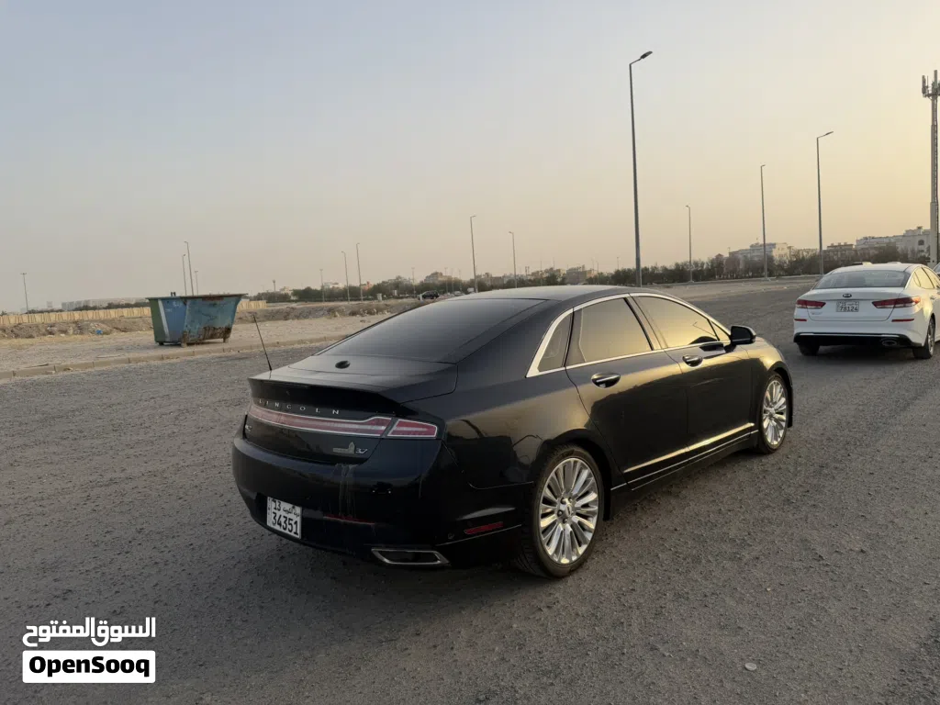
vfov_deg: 56.8
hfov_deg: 71.6
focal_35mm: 24
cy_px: 352
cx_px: 470
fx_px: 652
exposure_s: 1/1437
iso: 80
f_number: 1.78
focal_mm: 6.76
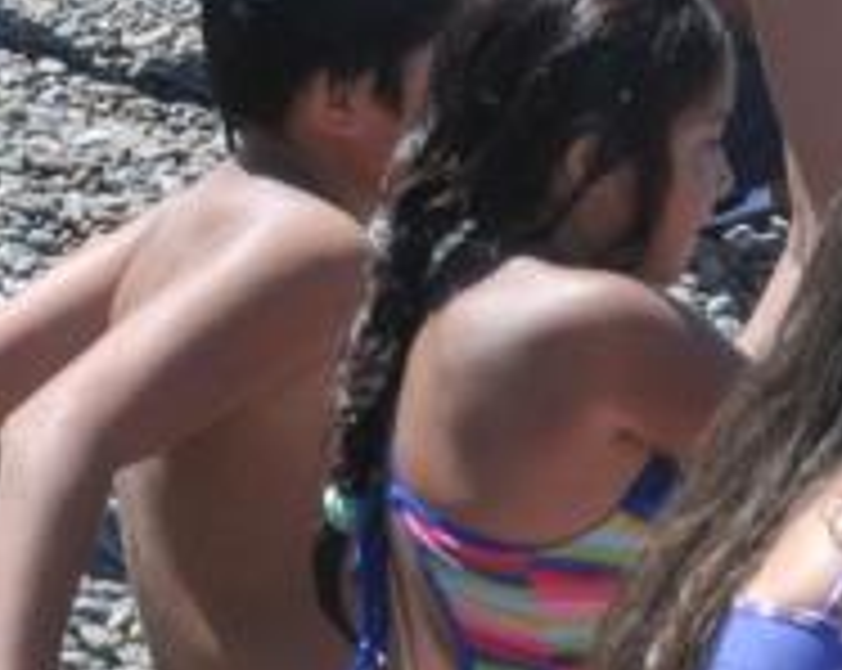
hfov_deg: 2.5
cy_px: -850
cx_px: 1436
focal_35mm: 786
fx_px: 19556
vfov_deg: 2.0
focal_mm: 102
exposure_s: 1/250
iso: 320
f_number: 14
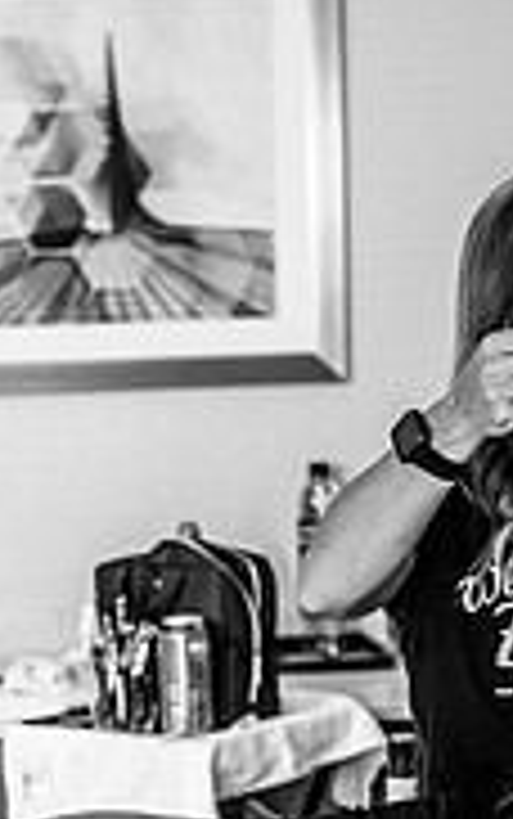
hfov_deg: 7.7
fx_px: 3774
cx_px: -4
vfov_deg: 12.4
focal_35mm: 169
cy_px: 601
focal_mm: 52
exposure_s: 1/250
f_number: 2.8
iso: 1250
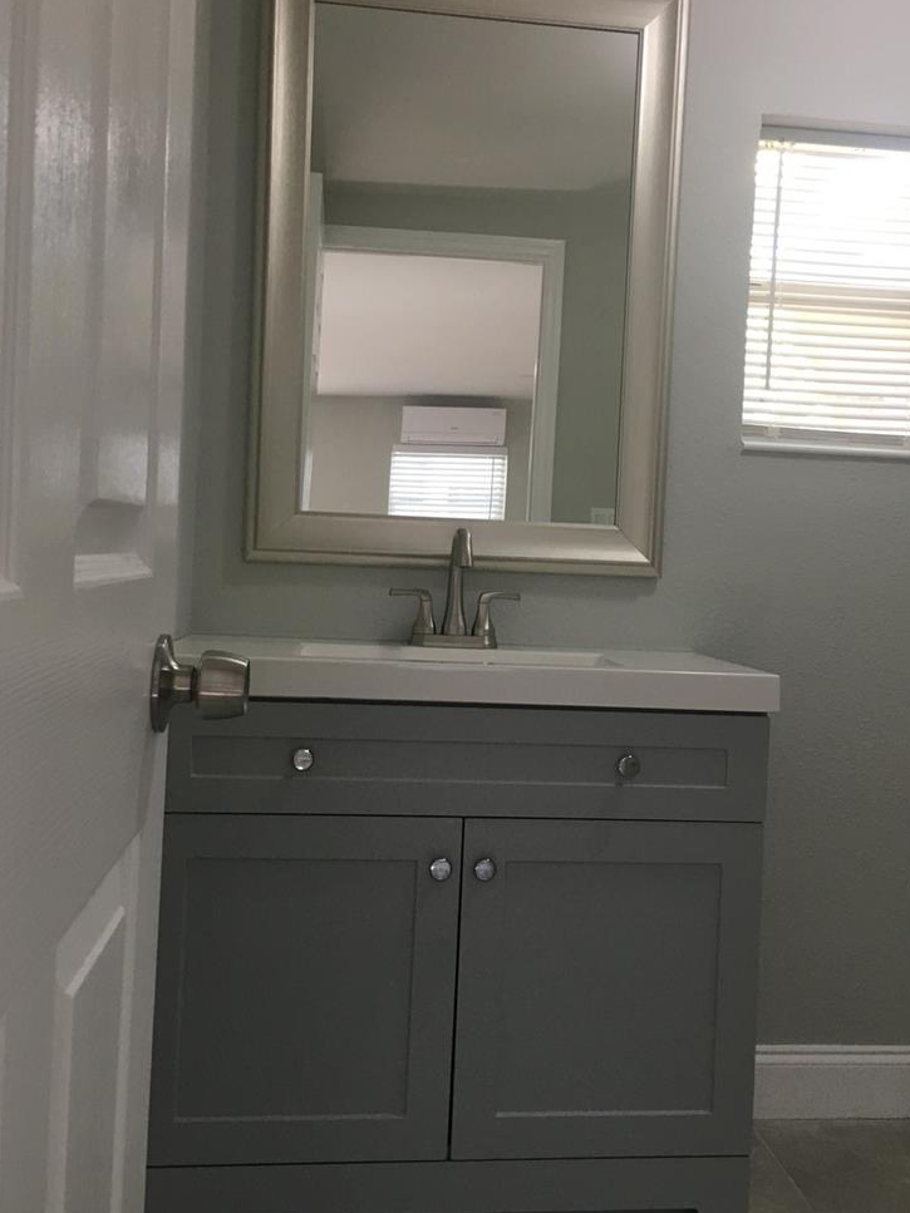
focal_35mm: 36
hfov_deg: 39.6
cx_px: 516
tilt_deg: -2.4
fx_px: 1262
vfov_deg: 51.4
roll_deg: -3.6
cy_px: 607
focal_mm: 4.15
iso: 40
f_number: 2.2
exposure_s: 1/30
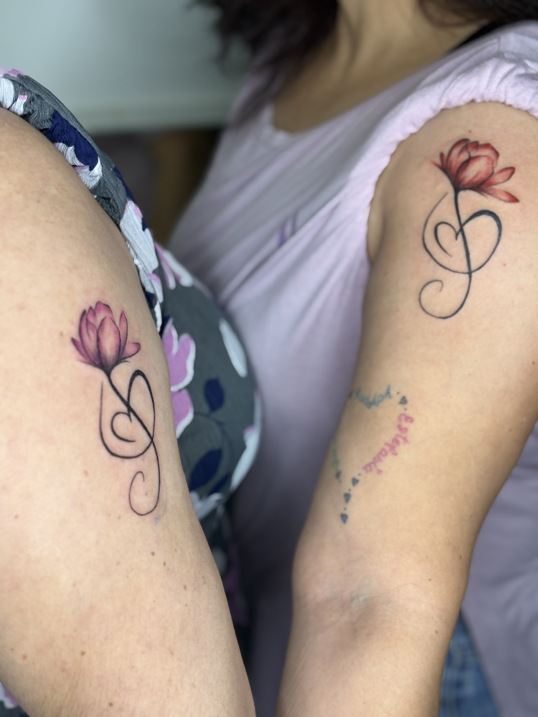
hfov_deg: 28.0
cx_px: 269
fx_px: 1078
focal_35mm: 52
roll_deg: -2.5
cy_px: 358
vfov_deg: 36.8
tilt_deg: -31.3
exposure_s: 1/60
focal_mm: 5.96
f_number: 1.6
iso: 100
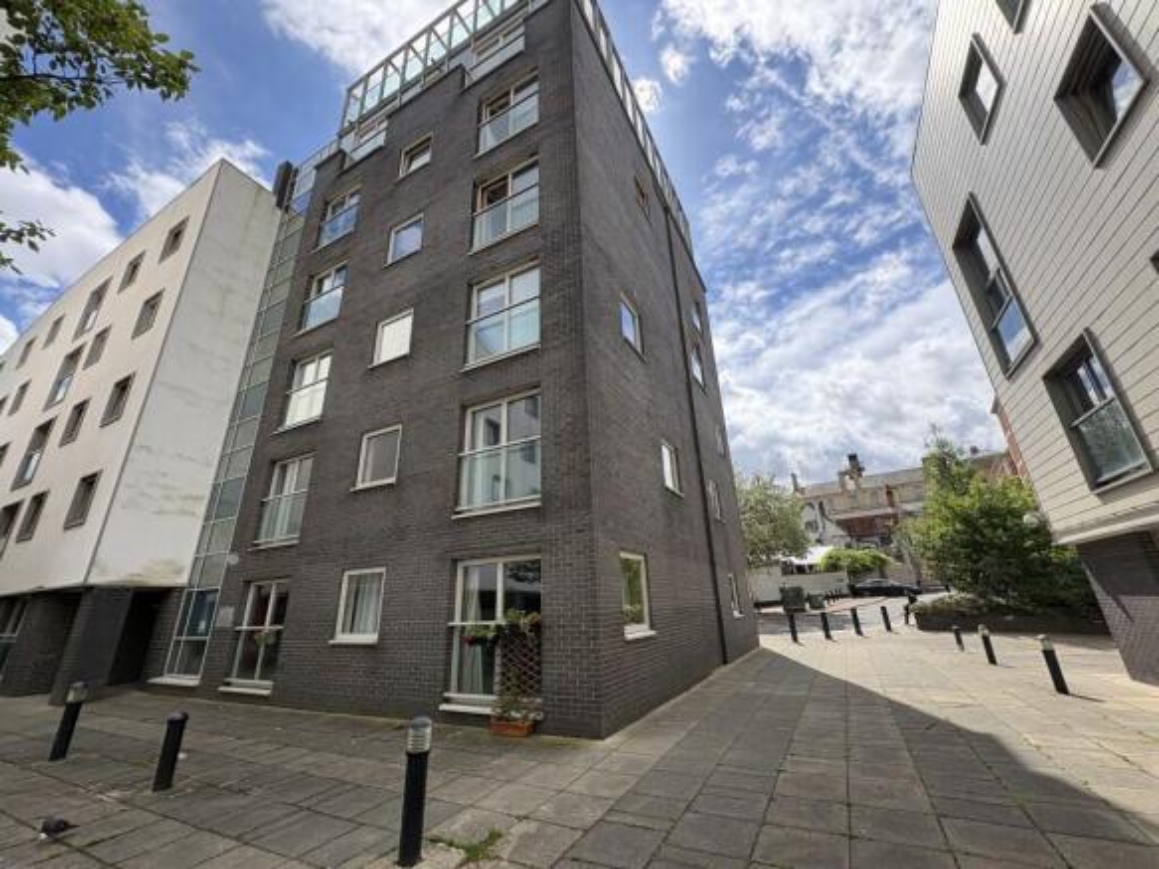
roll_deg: +2.7
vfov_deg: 85.7
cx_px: 580
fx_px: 469
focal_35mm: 14
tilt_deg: +21.4
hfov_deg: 102.1
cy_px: 434
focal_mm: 2.22
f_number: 2.2
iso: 64
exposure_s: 1/1143
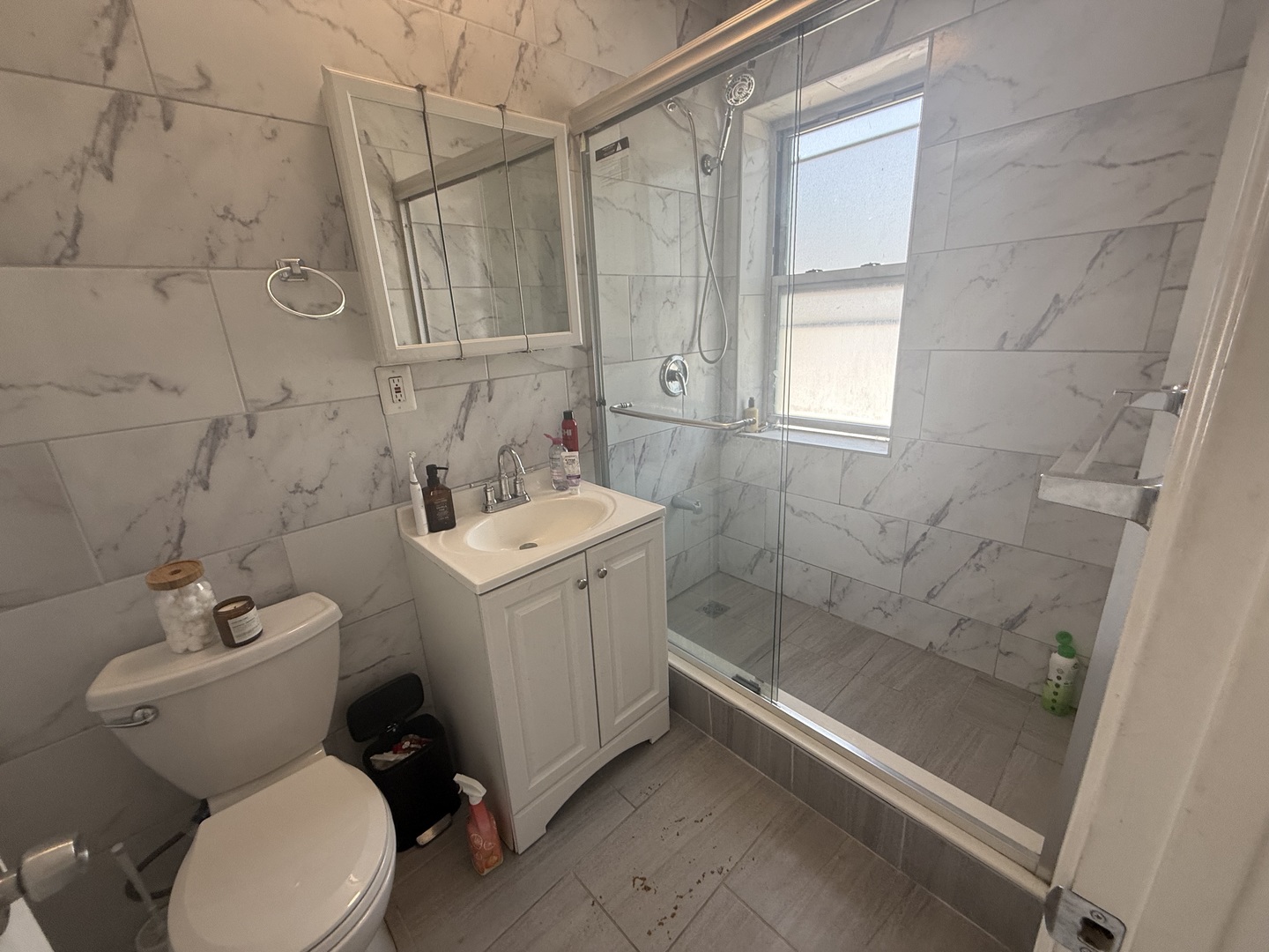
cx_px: 634
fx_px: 513
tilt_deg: -21.1
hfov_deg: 102.1
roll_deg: +0.9
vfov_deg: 85.7
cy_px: 476
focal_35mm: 14
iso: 100
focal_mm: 2.22
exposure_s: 1/120
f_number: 2.2
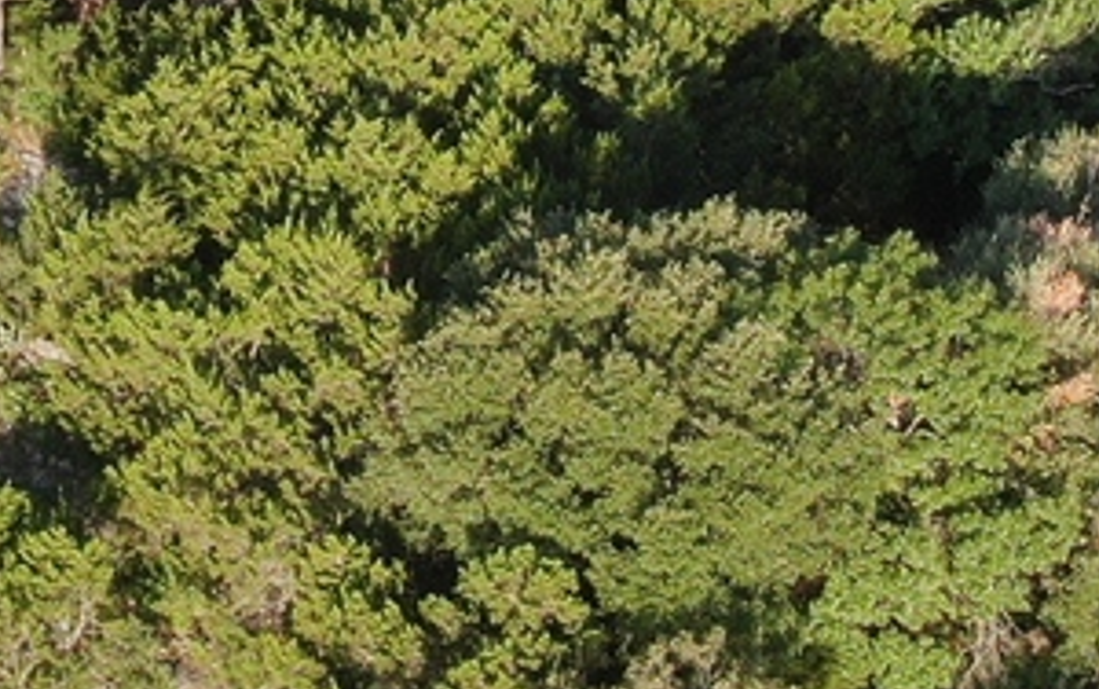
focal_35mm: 122
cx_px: 121
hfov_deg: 16.9
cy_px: -22
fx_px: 3657
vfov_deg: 10.7
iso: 100
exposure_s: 1/320
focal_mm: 4.39
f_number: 2.8
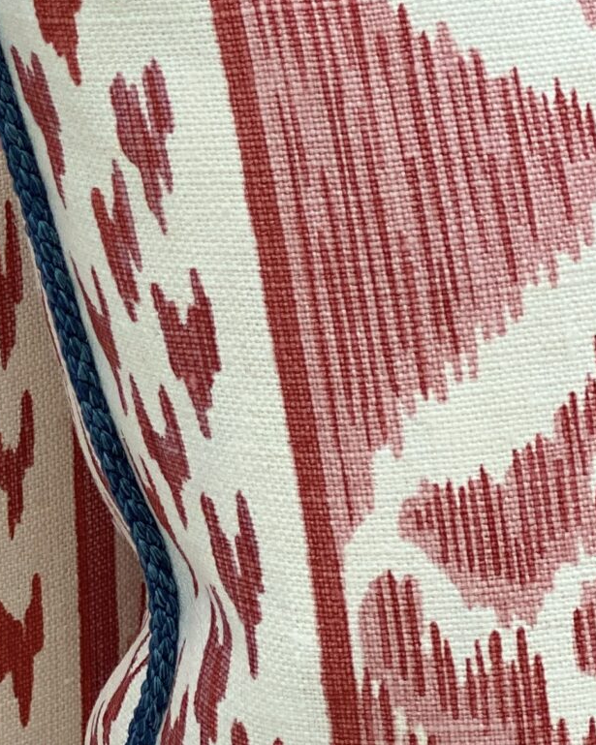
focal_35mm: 169
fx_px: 3727
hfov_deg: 8.9
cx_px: -307
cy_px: 56
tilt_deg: -30.4
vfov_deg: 11.3
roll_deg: -4.1
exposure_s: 1/122
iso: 40
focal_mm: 6
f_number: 2
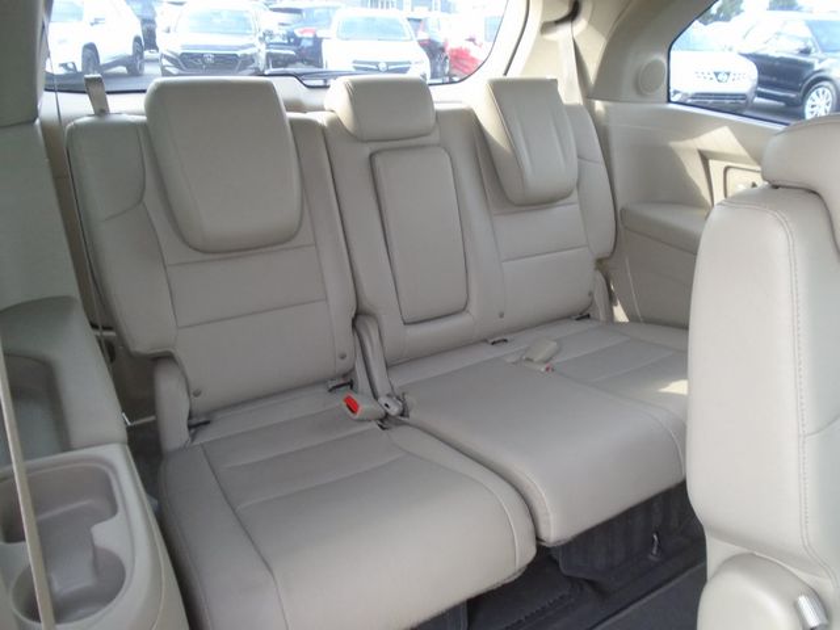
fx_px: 631
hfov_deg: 67.3
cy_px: 315
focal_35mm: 26
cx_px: 420
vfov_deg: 53.1
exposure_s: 1/30
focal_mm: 4.6
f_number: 3.2
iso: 200
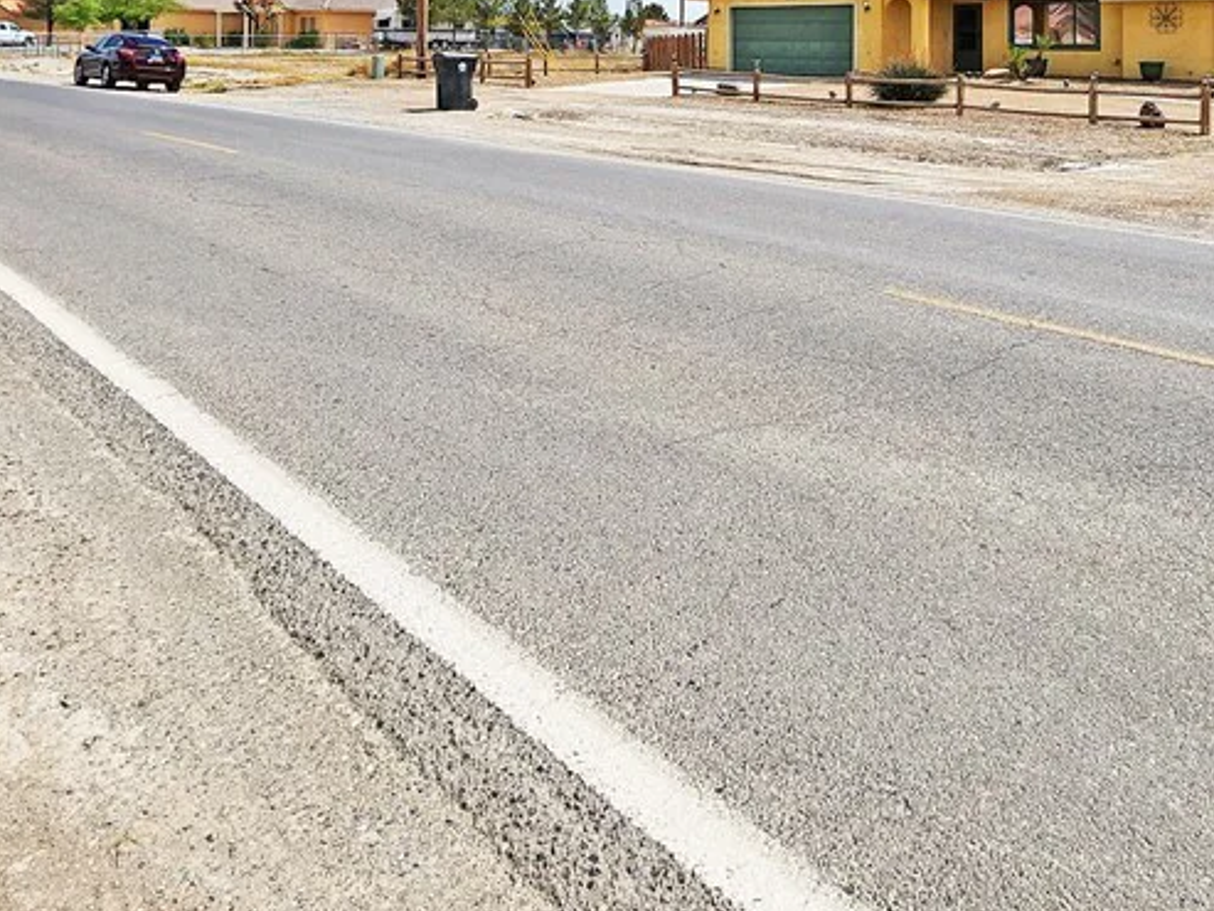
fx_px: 947
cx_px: 667
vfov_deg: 44.7
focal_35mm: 27
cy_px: 30
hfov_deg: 65.2
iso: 50
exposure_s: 1/4505
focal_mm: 2.2
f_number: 2.2
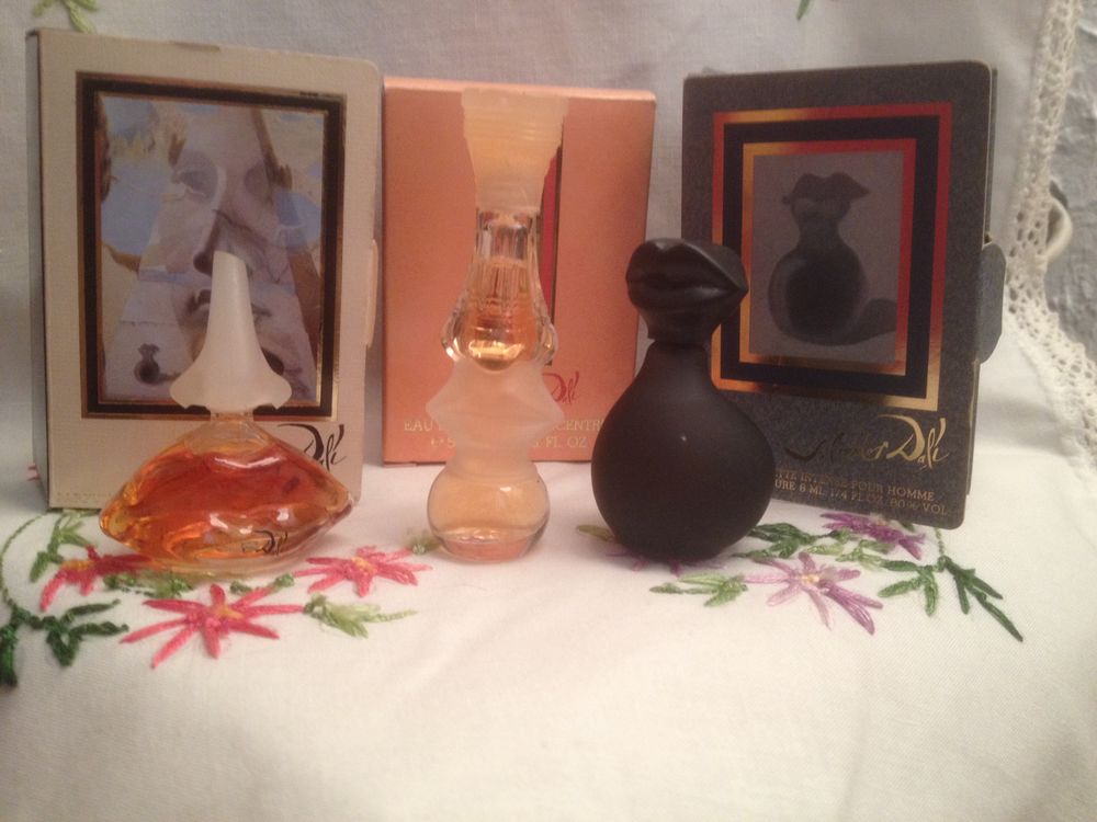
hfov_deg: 52.6
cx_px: 548
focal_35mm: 35
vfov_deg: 40.7
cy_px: 411
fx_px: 1109
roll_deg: -1.4
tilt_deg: -13.6
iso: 160
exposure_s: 1/20
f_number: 2.4
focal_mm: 4.28
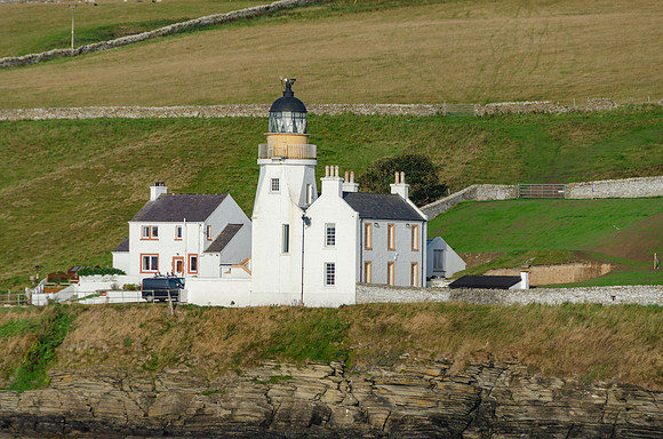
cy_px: 207
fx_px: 4947
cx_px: 313
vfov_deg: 5.1
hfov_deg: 7.7
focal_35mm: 269
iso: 100
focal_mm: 170
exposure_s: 1/500
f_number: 7.1
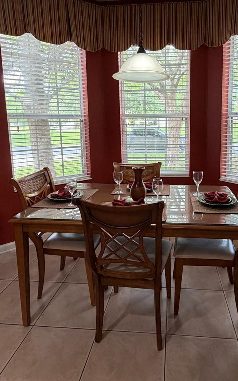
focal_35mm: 24
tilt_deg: -7.6
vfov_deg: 74.1
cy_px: 154
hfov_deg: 50.4
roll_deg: +0.7
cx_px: 153
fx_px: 249
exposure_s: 1/60
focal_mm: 2.22
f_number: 2.2
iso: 200
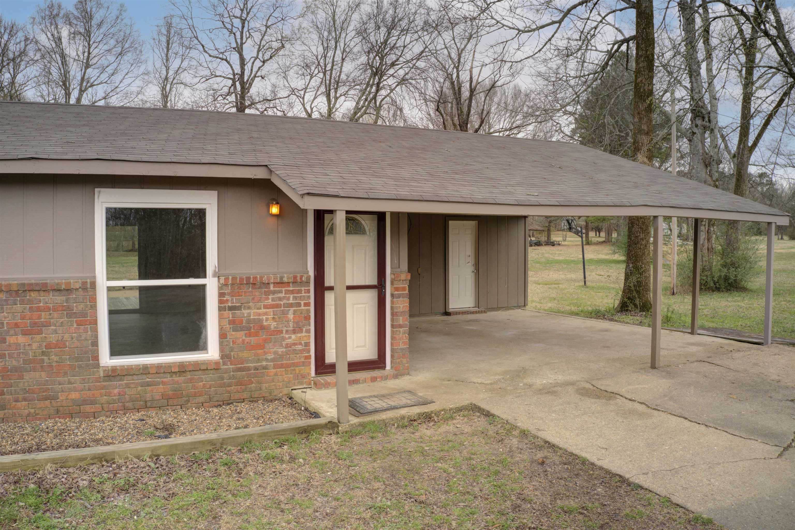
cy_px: 265
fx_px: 618
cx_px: 398
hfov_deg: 65.5
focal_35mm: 28
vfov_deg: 46.4
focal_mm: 10.3
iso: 100
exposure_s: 1/30
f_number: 5.6
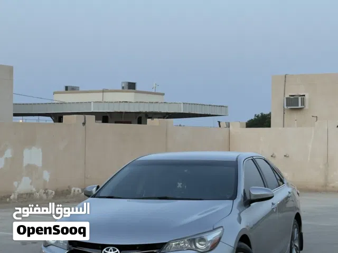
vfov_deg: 30.3
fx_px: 469
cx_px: 169
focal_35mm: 48
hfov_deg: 39.7
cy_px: 126
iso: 50
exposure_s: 1/100
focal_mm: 6.76
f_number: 1.78
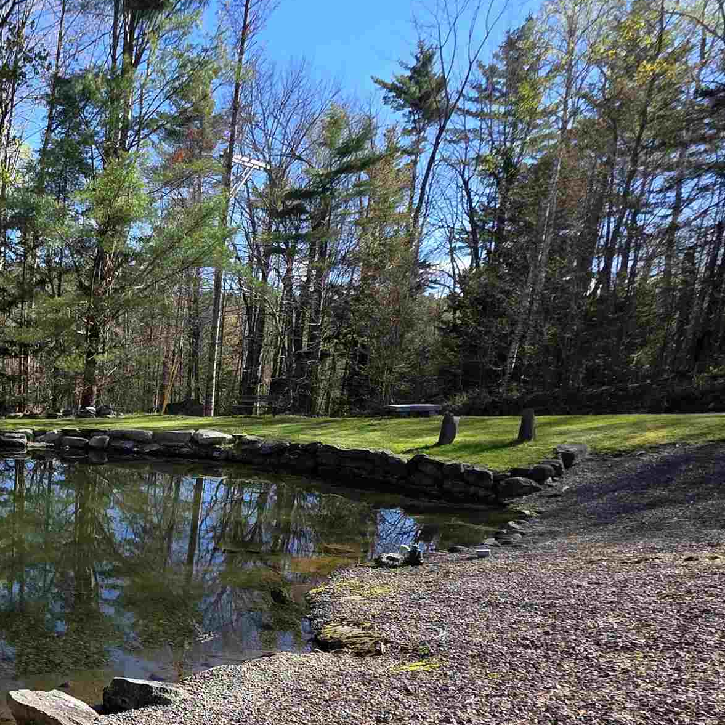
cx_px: -83
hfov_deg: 42.0
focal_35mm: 30
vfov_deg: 52.2
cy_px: 523
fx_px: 711
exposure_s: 1/2000
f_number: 1.9
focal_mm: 2.2
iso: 100
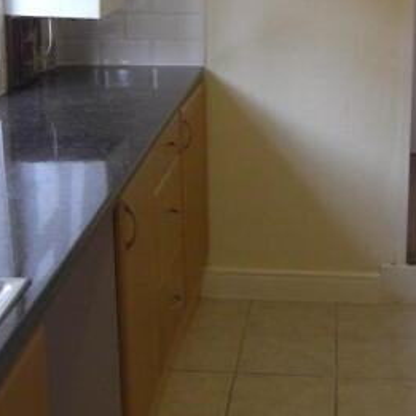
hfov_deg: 22.8
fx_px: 1020
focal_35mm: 75
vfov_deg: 22.8
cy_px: 88
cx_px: 320
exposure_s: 1/125
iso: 400
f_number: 2.8
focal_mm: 7.9
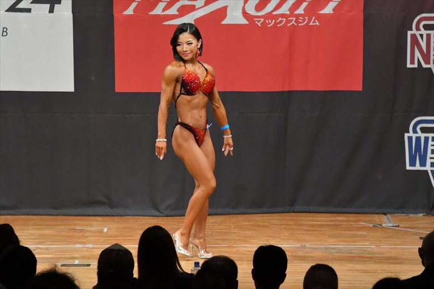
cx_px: 217
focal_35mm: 285
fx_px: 3434
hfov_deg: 7.2
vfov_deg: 4.8
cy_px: 144
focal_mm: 190
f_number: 5.6
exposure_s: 1/400
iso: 8000
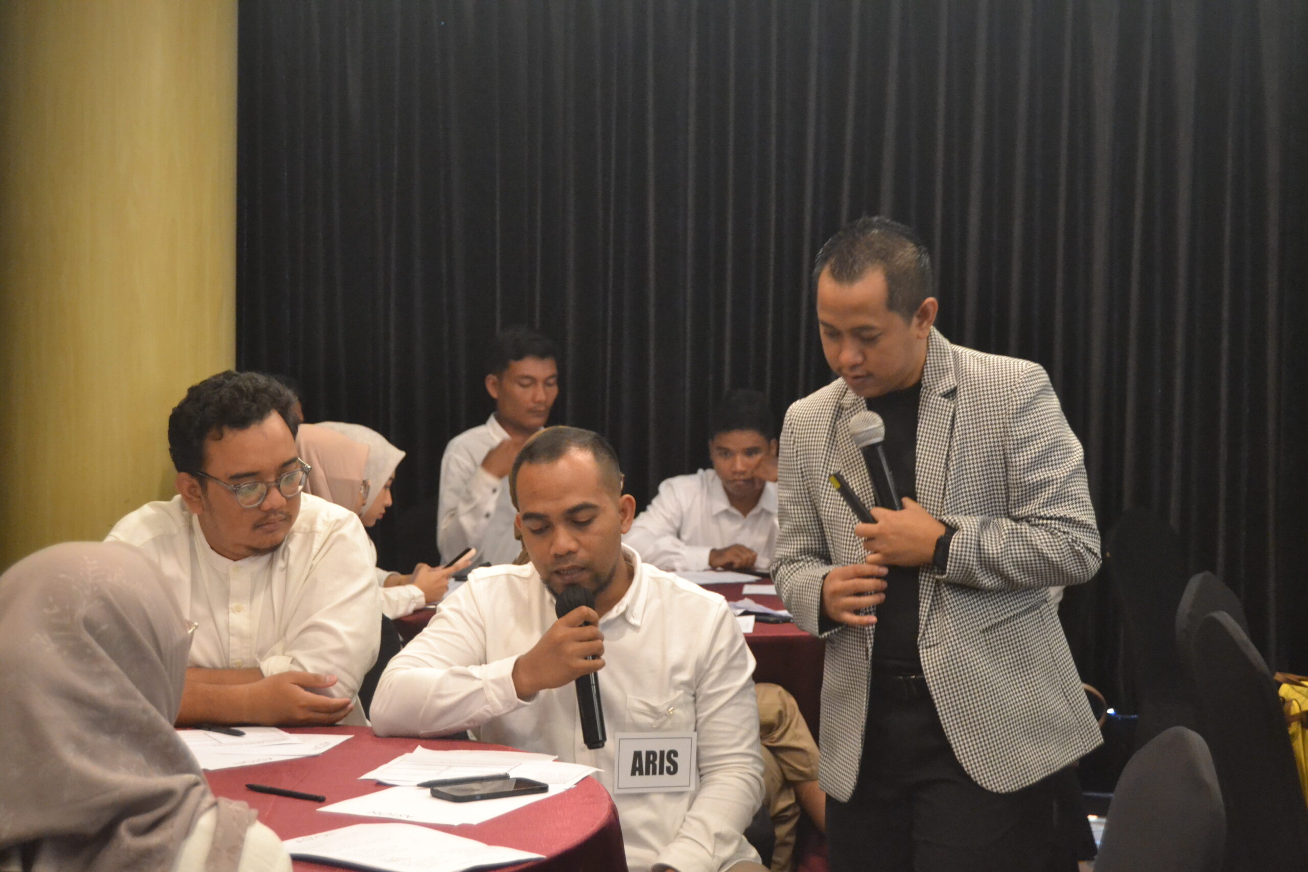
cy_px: 436
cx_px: 654
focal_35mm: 68
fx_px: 2452
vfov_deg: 20.2
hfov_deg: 29.9
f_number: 5.3
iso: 3200
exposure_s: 1/60
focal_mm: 45
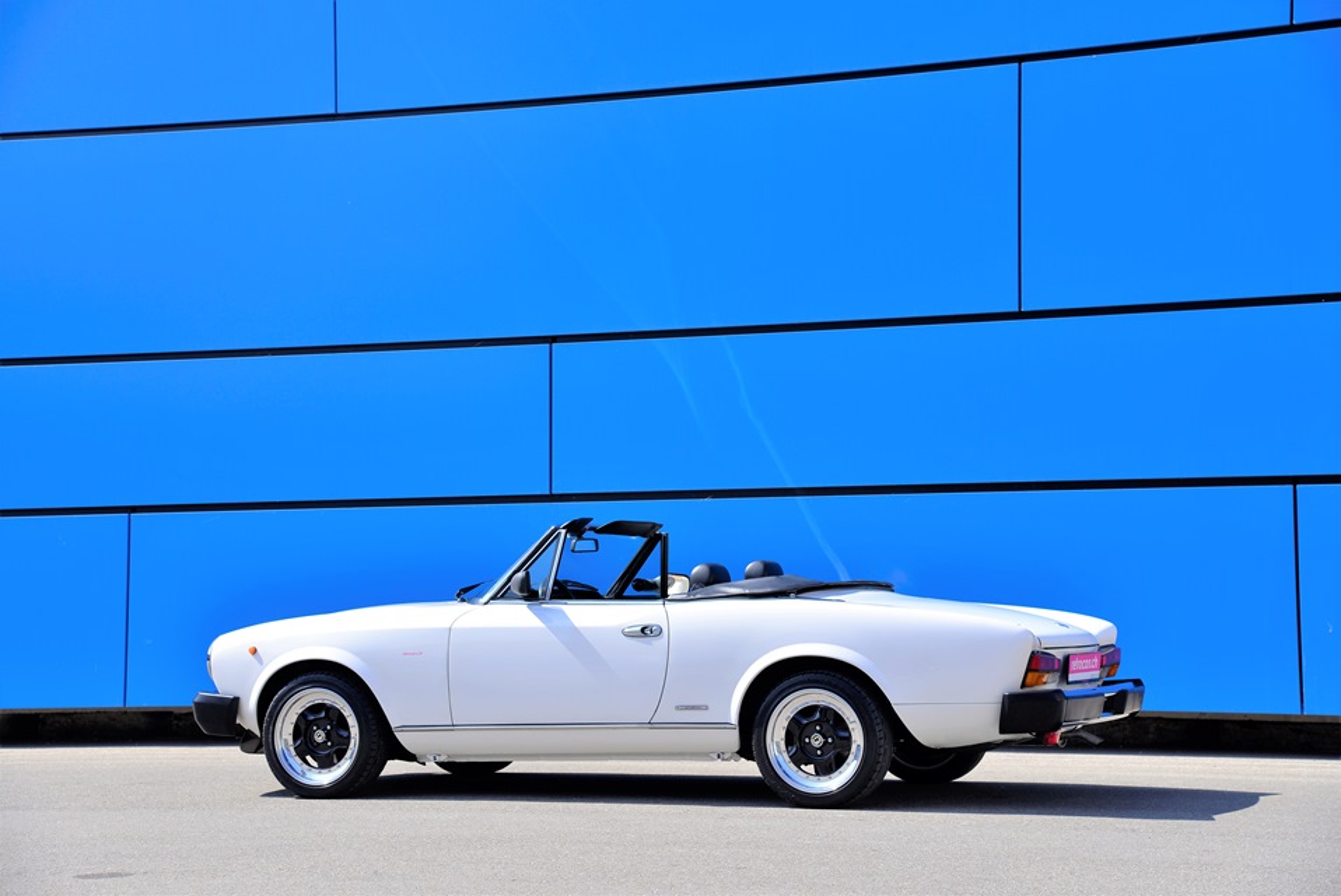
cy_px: 448
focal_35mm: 70
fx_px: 2609
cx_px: 670
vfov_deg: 19.5
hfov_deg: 28.8
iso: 160
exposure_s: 1/320
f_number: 7.1
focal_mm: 70
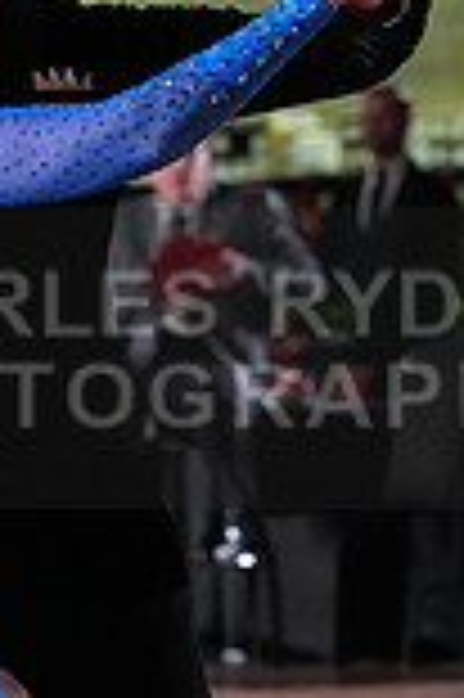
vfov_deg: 4.3
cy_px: 360
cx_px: 43
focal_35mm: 484
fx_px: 9378
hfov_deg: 2.8
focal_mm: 129
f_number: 5
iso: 8000
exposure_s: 1/400
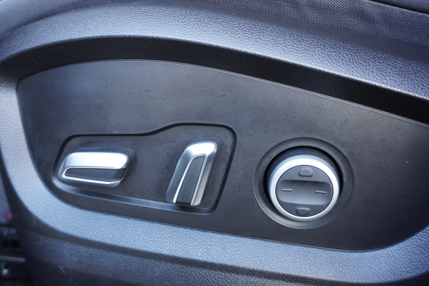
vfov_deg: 43.6
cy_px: 143
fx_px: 357
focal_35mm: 30
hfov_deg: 61.9
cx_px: 214
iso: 1000
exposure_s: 1/60
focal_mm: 20
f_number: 4
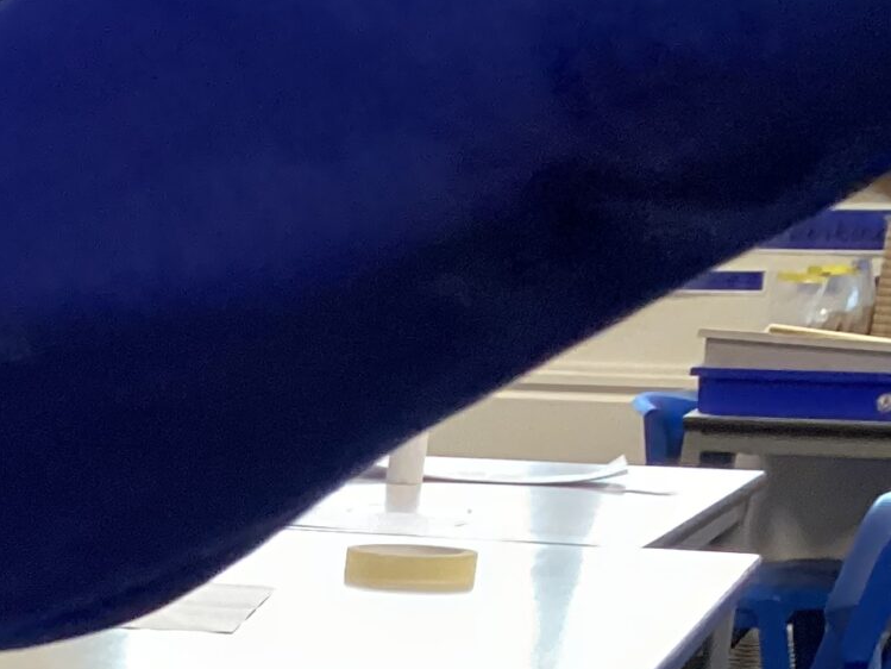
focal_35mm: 106
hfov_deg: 16.1
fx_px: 2729
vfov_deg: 12.9
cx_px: -630
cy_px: 1115
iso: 160
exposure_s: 1/60
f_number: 2.4
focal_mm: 3.3
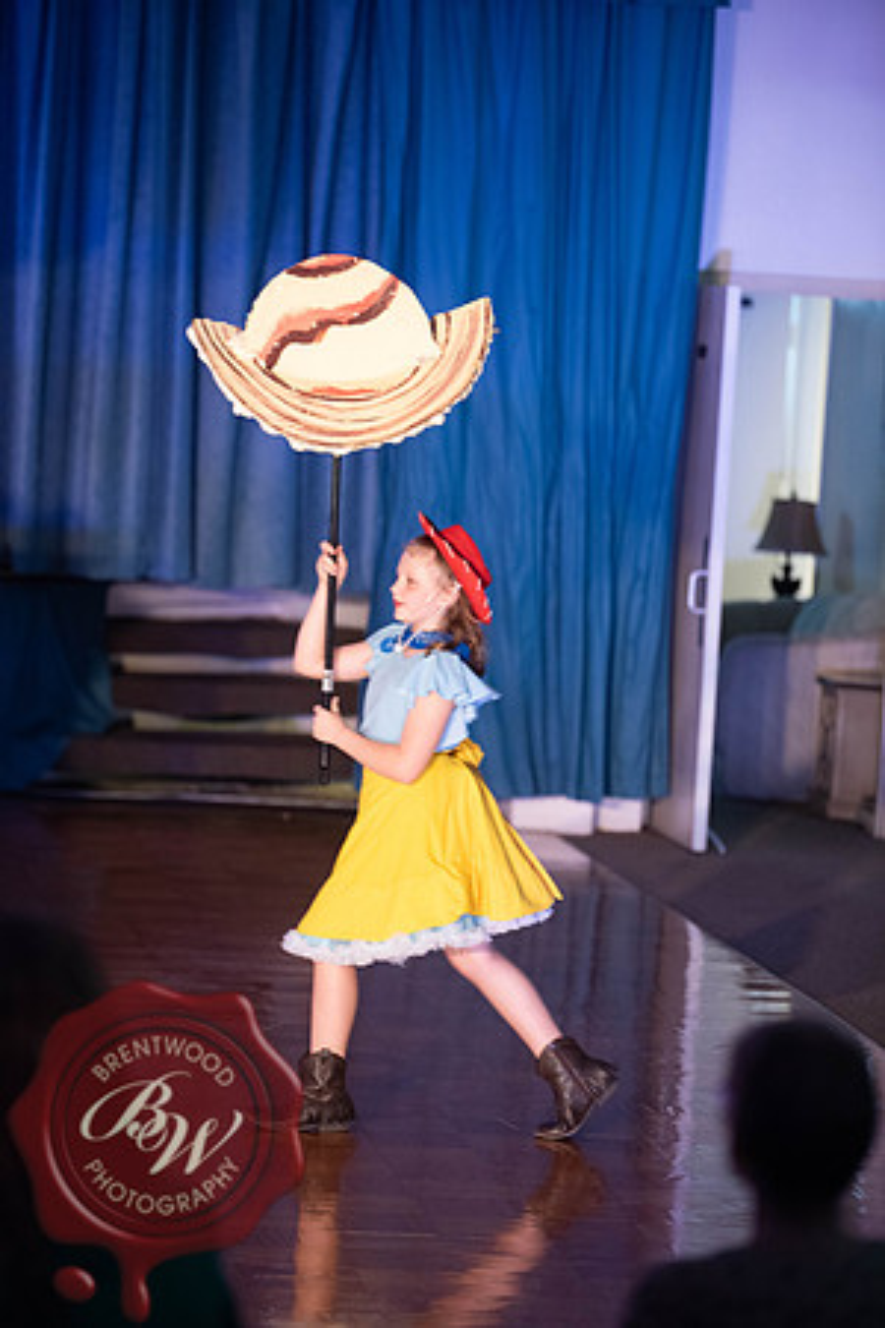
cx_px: 442
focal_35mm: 150
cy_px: 664
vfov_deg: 13.7
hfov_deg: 9.1
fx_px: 5531
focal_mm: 150
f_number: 2.8
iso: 1800
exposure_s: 1/160
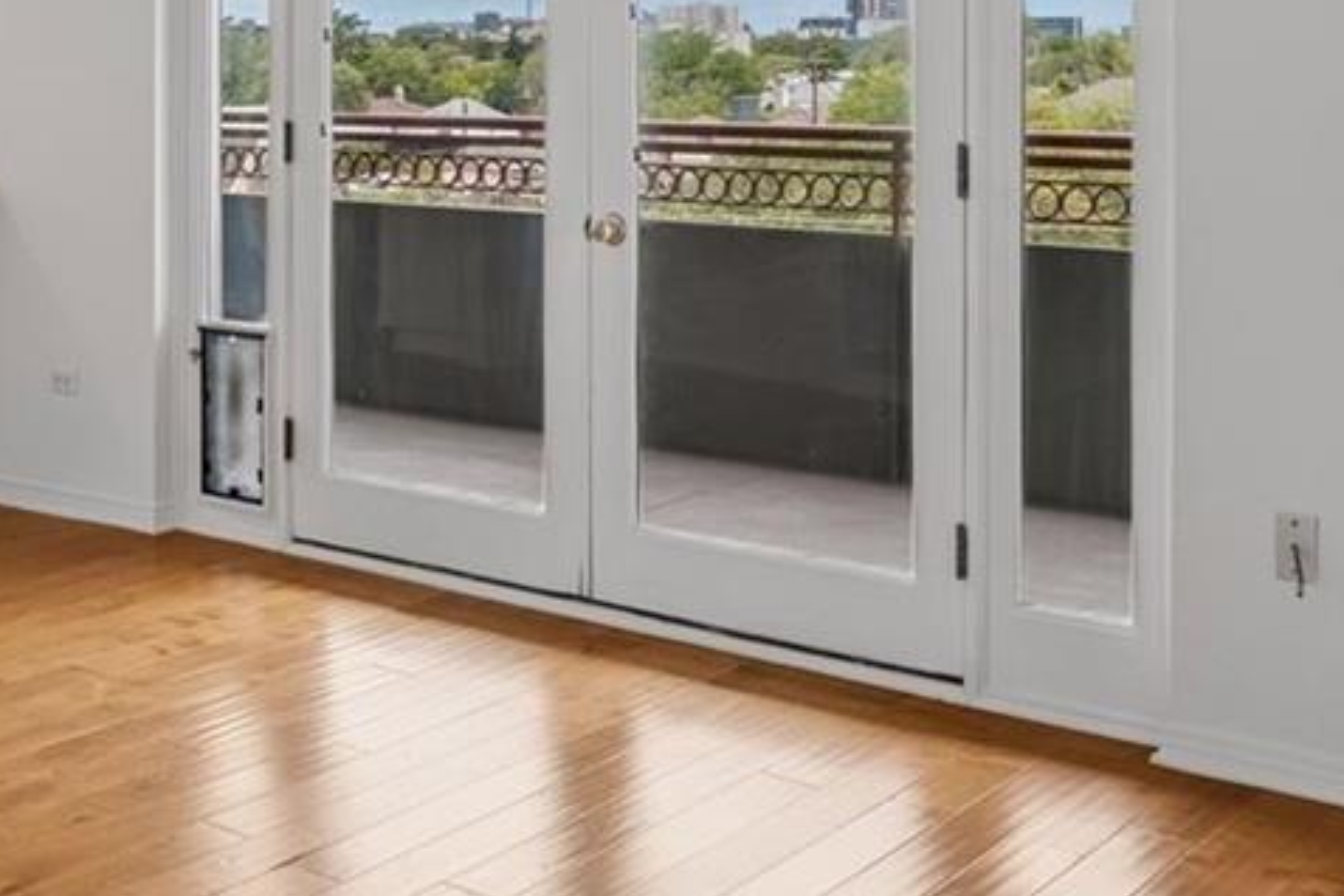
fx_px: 2128
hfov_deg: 34.6
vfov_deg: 23.4
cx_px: 423
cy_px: 166
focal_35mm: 57
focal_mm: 17
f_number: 8
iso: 400
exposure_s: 1/50
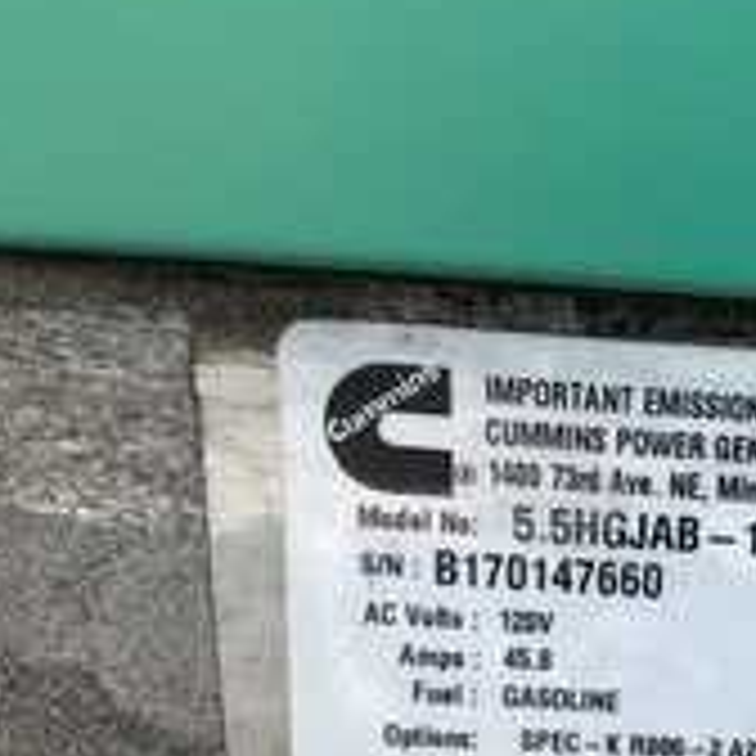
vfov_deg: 27.6
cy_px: 612
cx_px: 873
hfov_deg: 25.6
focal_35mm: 61
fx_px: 1507
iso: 20
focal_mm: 3
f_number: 1.8
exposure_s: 1/122
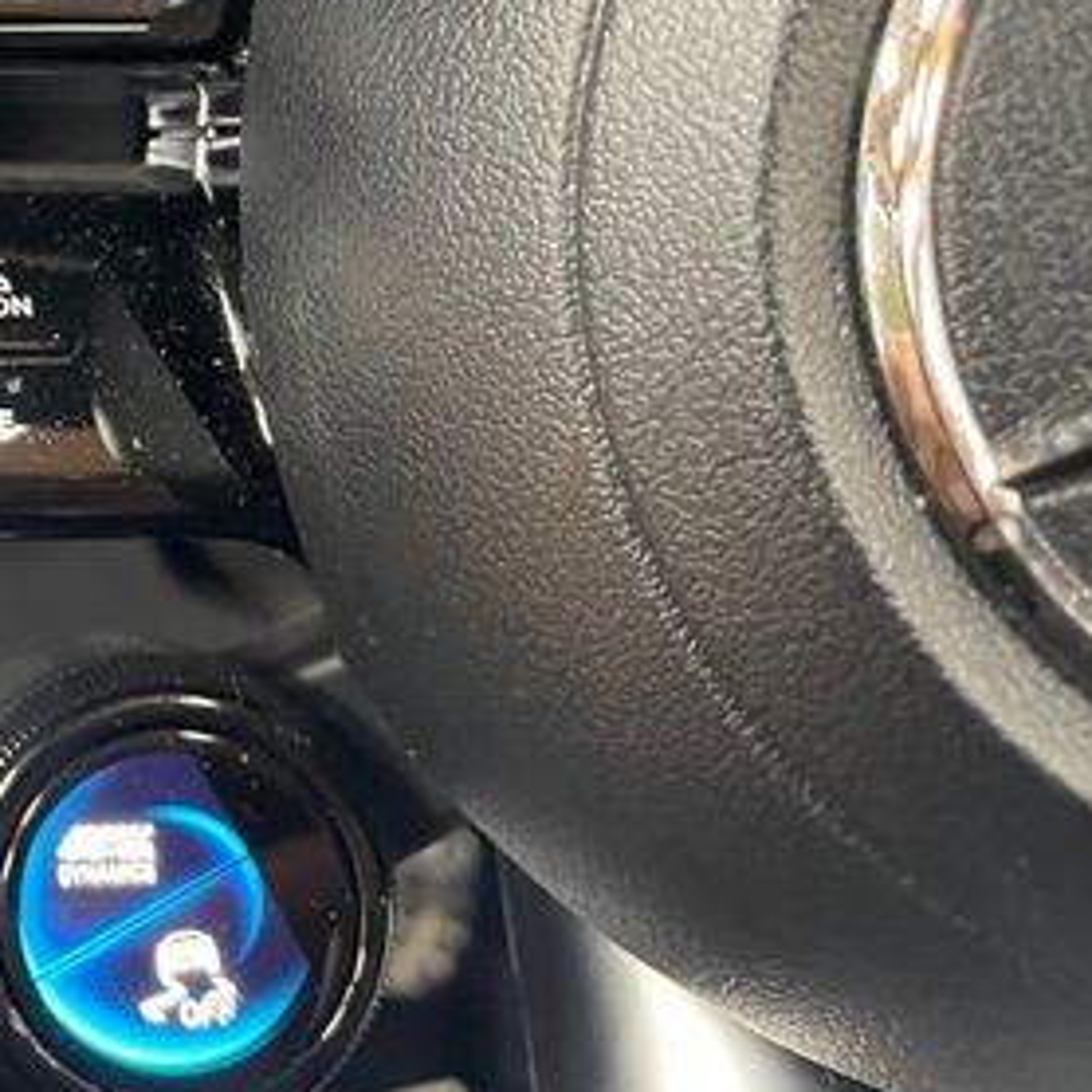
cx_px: -130
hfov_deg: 28.9
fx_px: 1892
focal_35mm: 53
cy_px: 287
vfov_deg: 31.7
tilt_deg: -25.4
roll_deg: +1.7
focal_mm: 4.2
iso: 640
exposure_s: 1/40
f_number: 1.6
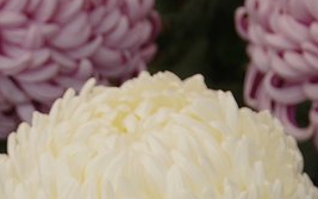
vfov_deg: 7.7
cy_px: 398
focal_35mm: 164
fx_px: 1422
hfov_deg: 12.8
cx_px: 154
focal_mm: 28
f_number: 4
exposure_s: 1/800
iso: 100
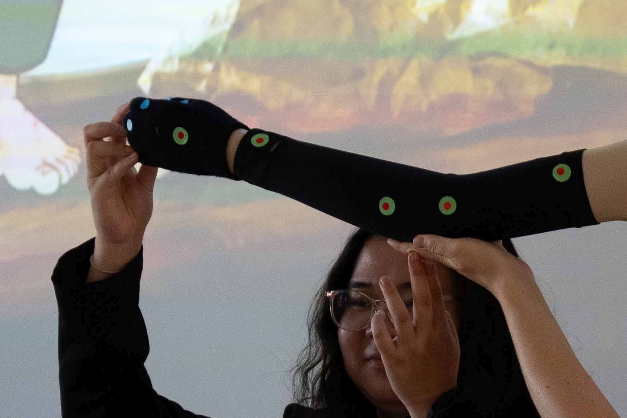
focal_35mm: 321
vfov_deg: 4.3
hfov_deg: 6.4
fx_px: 5589
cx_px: 638
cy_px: 514
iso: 1600
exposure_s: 1/200
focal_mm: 80
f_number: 4
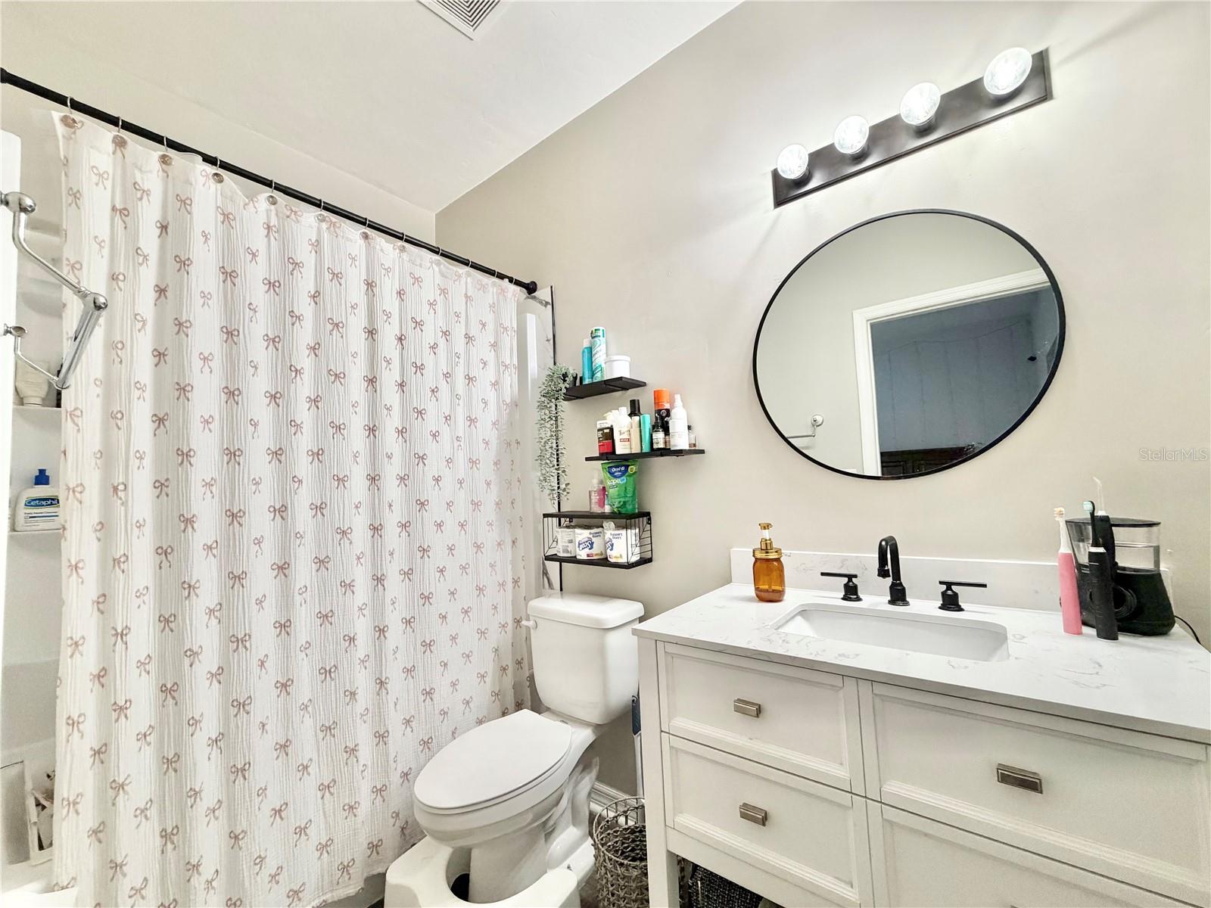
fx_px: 490
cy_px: 454
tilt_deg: +2.7
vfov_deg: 85.7
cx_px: 606
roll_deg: +2.5
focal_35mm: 14
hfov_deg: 102.1
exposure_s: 1/120
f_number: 2.2
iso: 320
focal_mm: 2.22
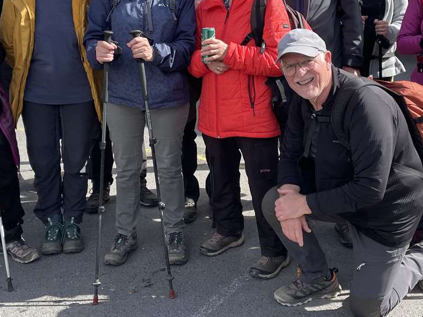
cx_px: 206
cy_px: 105
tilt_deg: -10.0
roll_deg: +1.2
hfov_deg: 34.9
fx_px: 672
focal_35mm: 55
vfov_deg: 26.4
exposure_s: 1/1350
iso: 32
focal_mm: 4.2
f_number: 1.6
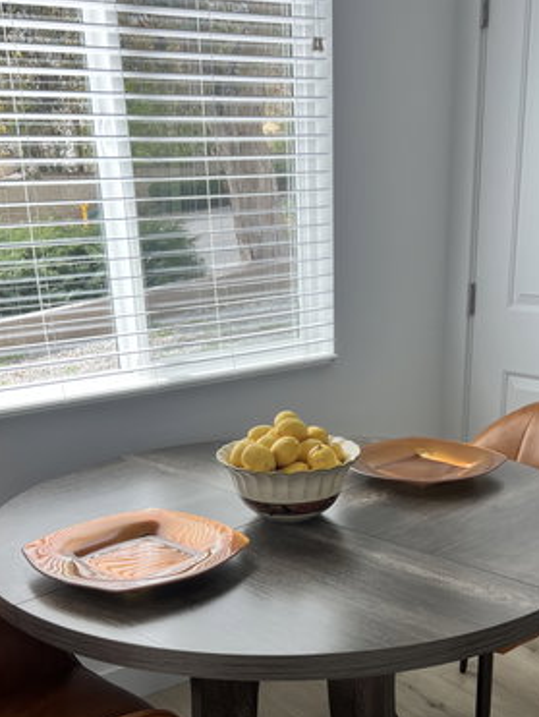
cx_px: 274
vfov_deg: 42.9
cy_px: 562
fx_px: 870
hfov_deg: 34.4
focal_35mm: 42
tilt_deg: -21.0
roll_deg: +2.7
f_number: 1.5
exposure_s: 1/291
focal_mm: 5.7
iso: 40
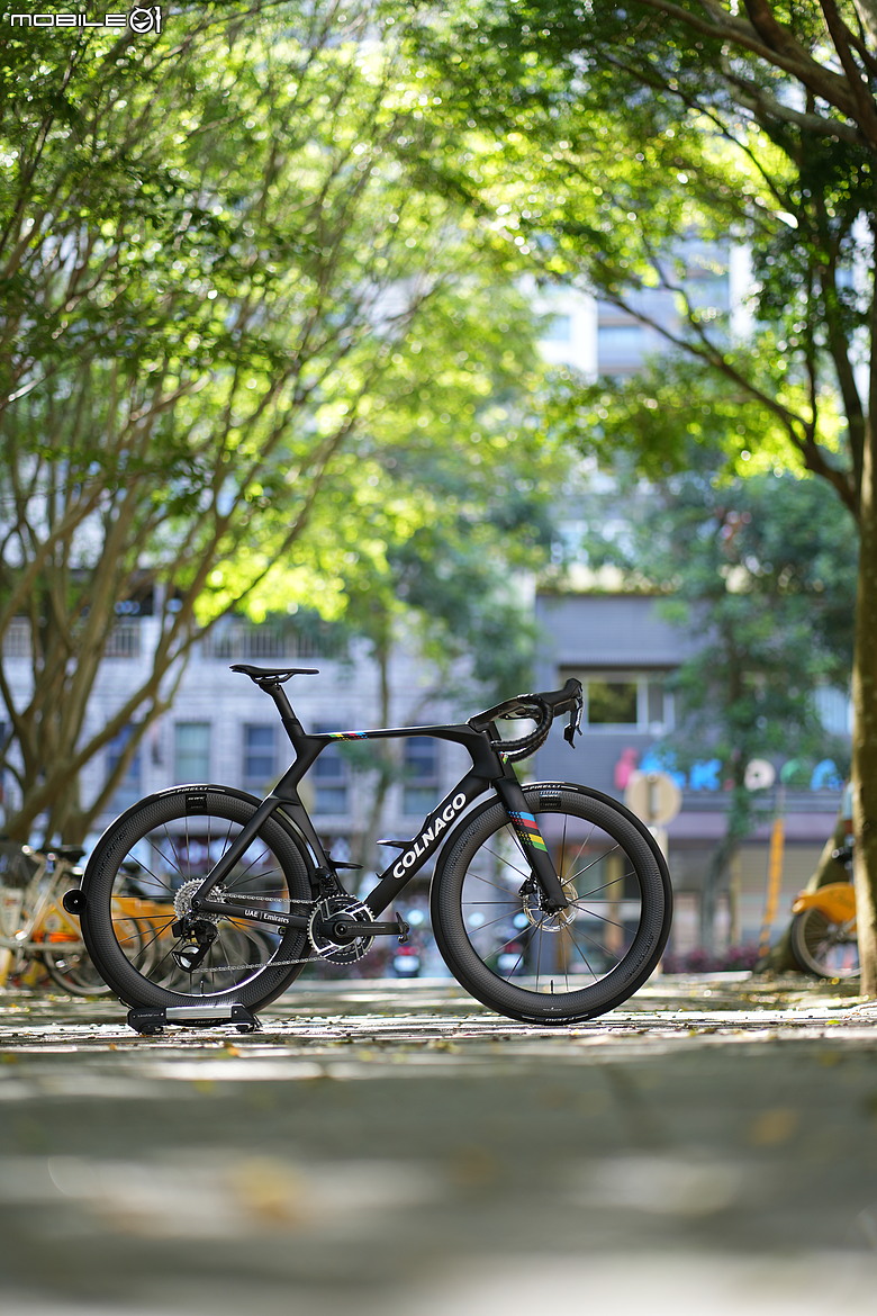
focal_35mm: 85
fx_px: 3106
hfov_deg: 16.1
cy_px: 658
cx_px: 438
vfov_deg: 23.9
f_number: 1.8
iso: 100
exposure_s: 1/200
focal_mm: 85
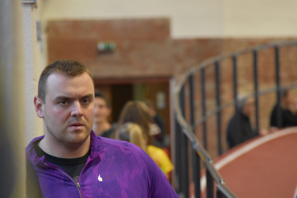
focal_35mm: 218
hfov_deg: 9.5
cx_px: 148
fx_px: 1794
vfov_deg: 6.3
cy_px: 99
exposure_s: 1/125
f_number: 5
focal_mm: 145
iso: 2500
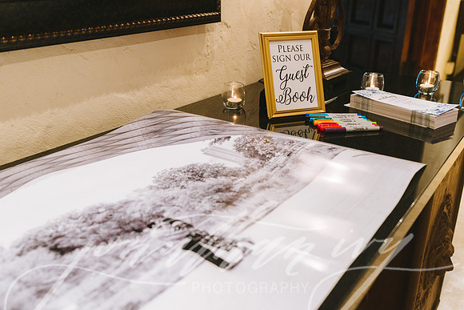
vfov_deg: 37.9
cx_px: 232
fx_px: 451
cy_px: 155
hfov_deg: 54.4
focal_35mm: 35
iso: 1600
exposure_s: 1/100
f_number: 4
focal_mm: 35
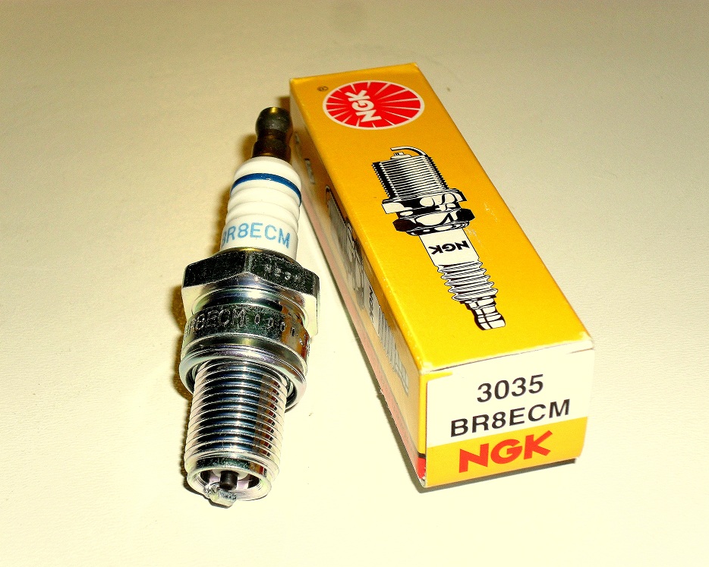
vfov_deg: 22.2
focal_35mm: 69
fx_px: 1448
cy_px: 284
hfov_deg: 27.5
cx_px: 367
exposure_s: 1/60
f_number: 4.6
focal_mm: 11.7
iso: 200
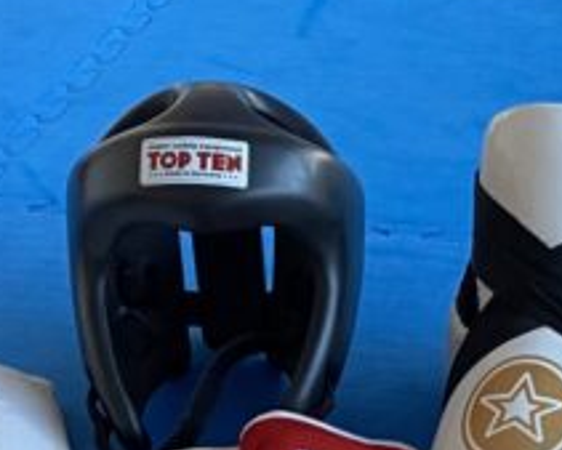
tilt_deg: -38.9
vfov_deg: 11.8
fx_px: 1997
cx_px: 418
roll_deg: -0.4
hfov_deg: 15.9
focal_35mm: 120
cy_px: 836
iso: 125
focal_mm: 4.25
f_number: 1.8
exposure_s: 1/78
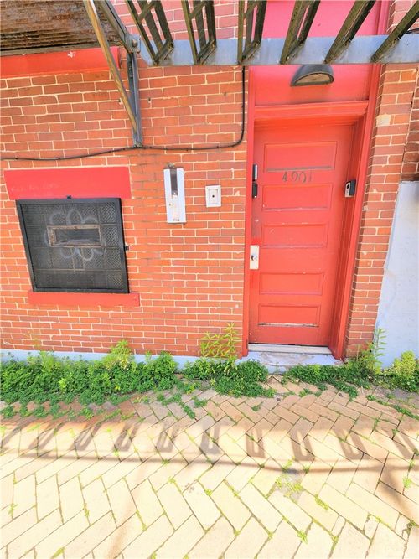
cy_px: 280
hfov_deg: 89.9
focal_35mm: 13
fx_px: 210
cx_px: 210
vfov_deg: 106.2
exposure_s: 1/924
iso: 50
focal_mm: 2.2
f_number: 2.2
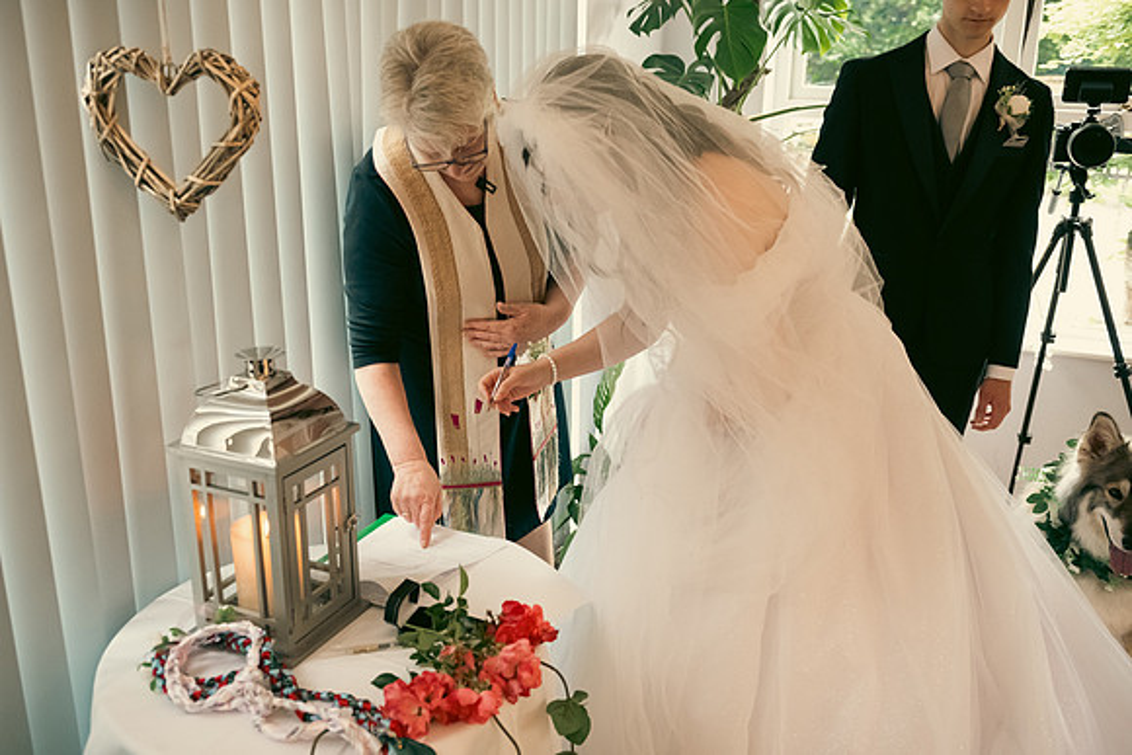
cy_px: 378
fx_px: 1058
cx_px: 566
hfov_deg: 56.3
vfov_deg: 39.3
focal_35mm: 34
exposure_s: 1/160
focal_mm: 32
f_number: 3.5
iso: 1600
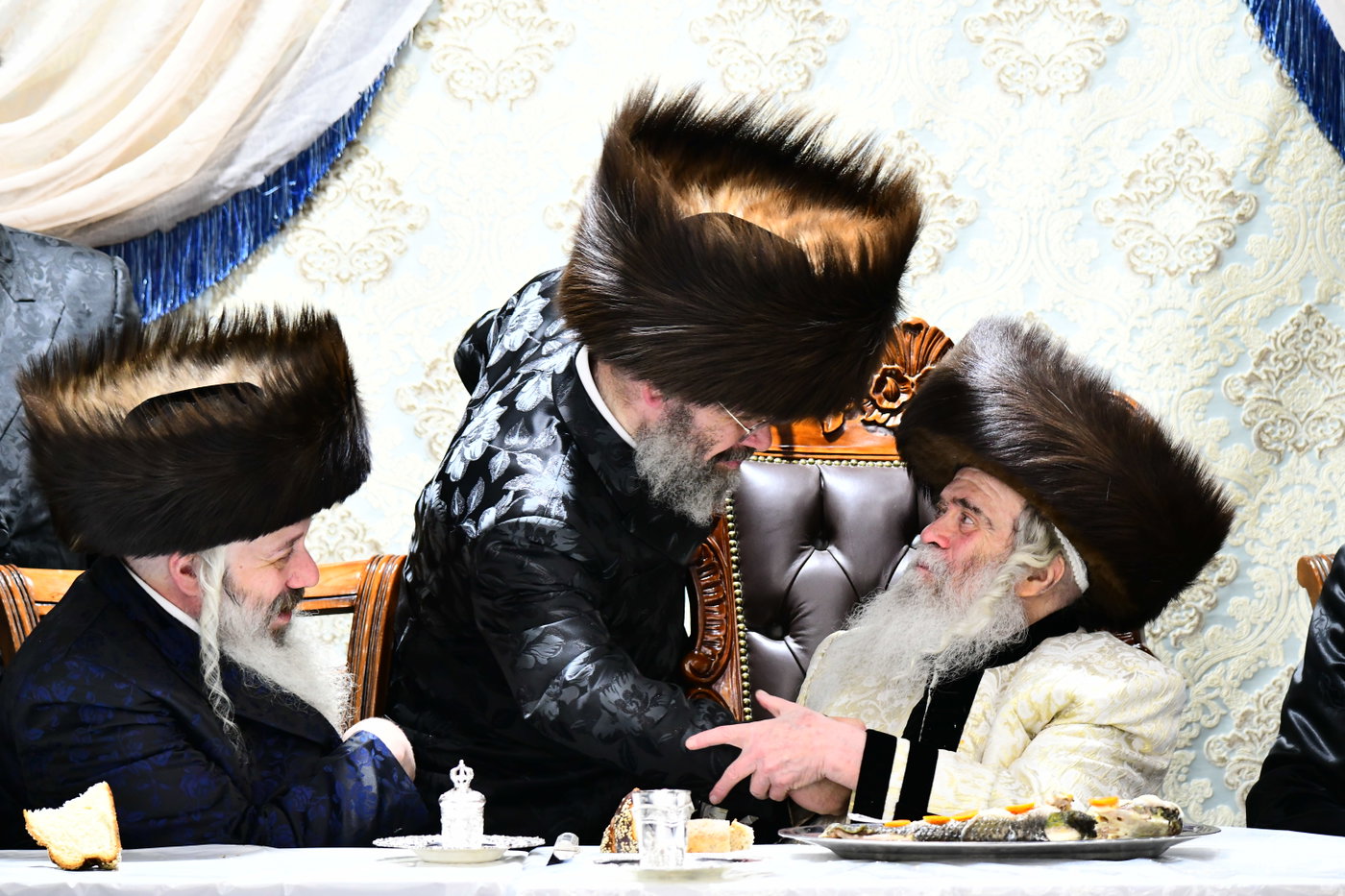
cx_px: 672
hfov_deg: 6.1
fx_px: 12700
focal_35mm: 340
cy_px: 448
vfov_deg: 4.0
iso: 4000
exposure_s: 1/125
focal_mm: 340
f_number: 6
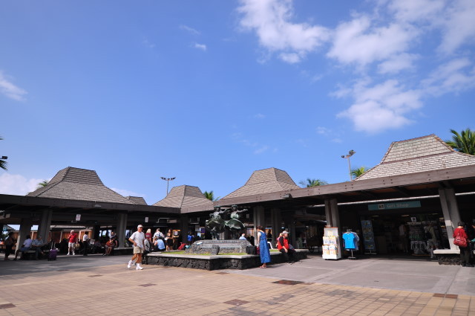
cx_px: 238
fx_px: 277
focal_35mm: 21
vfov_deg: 59.4
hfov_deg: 81.3
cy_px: 158
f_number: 4.5
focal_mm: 14
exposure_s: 1/1000
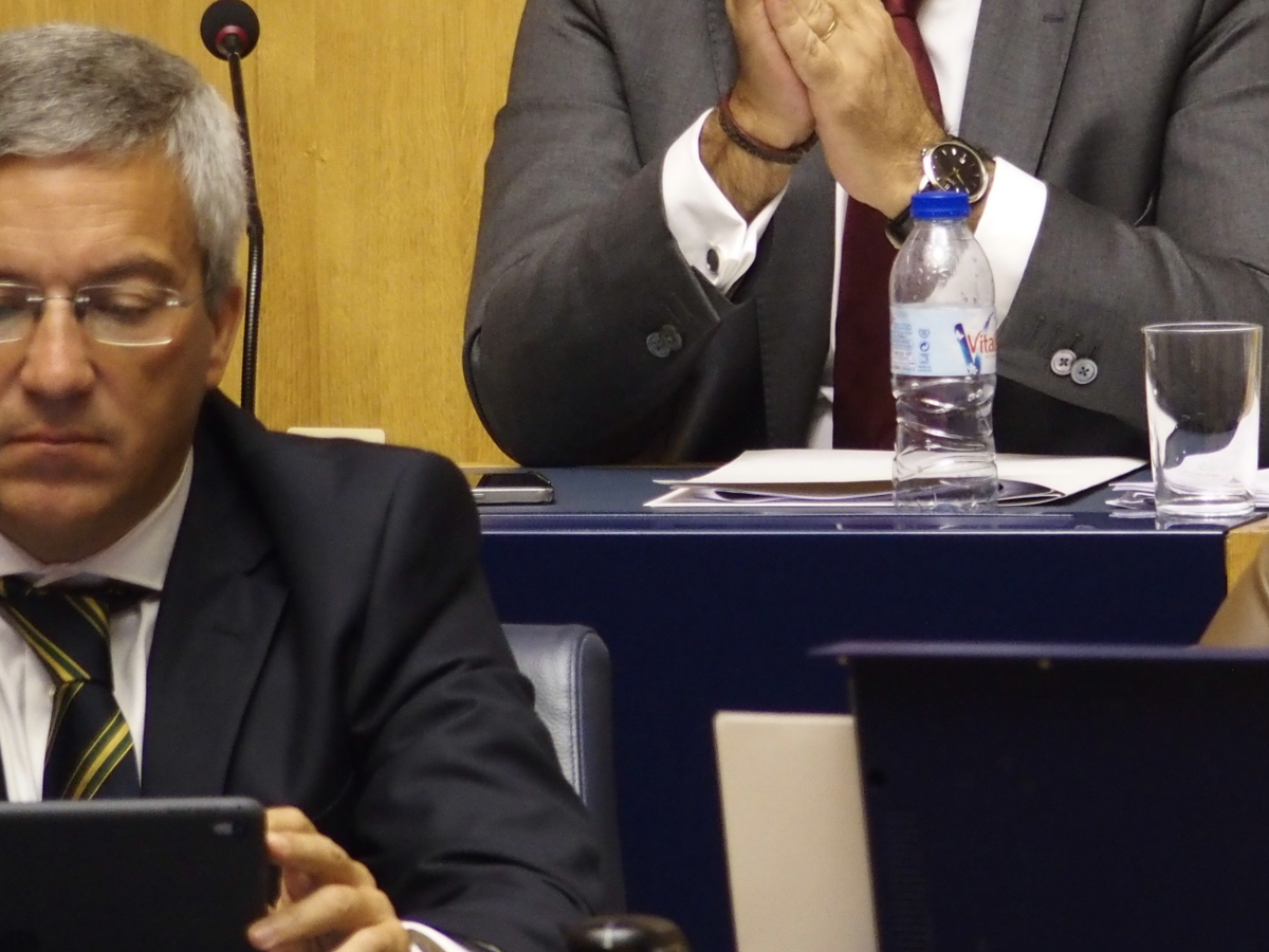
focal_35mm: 512
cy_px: 235
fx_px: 18770
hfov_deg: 3.9
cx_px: 925
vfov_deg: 2.9
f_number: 2.8
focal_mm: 64.3
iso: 800
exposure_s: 1/100
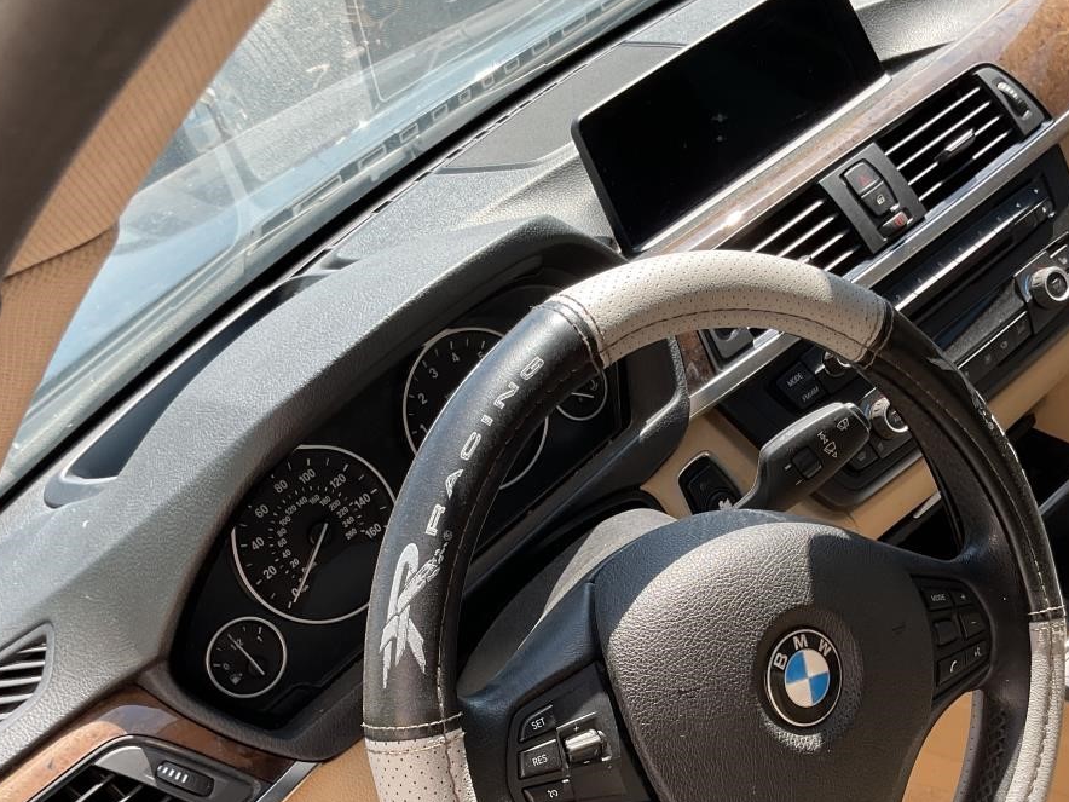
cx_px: 602
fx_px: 1297
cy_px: 554
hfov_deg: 44.7
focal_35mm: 42
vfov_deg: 33.9
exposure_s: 1/238
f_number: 1.8
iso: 16
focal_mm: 3
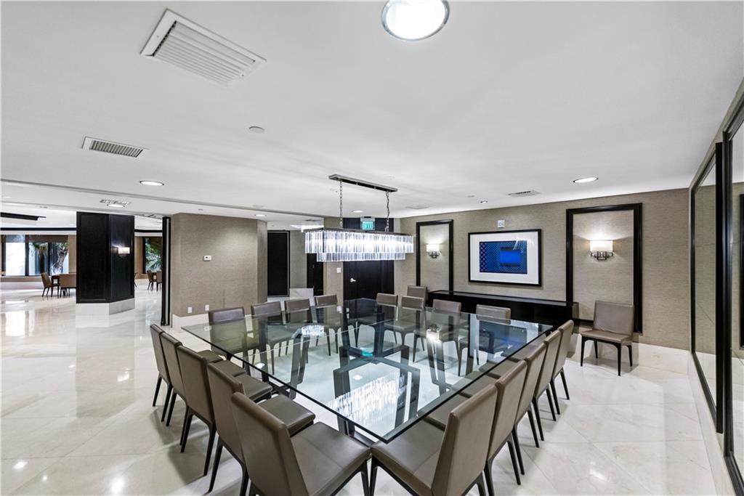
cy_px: 248
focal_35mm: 14
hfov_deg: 104.2
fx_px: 289
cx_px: 372
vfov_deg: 81.2
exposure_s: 1/60
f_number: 4
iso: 1000
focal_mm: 14
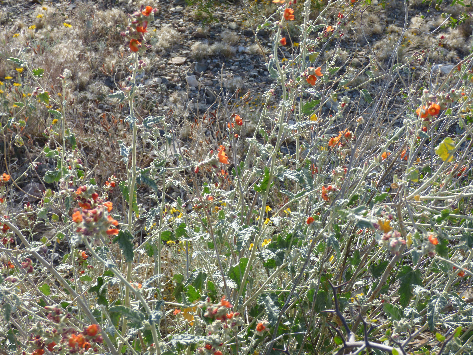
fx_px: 1066
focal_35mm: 78
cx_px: 236
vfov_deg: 18.9
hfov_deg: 25.0
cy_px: 178
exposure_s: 1/250
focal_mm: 13.11
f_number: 4.4
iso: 100
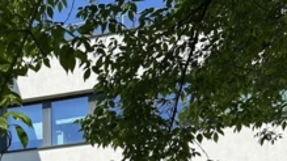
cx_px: 37
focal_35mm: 75
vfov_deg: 14.1
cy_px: 296
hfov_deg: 27.4
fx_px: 571
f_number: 1.78
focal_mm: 6.86
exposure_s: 1/4184
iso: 80
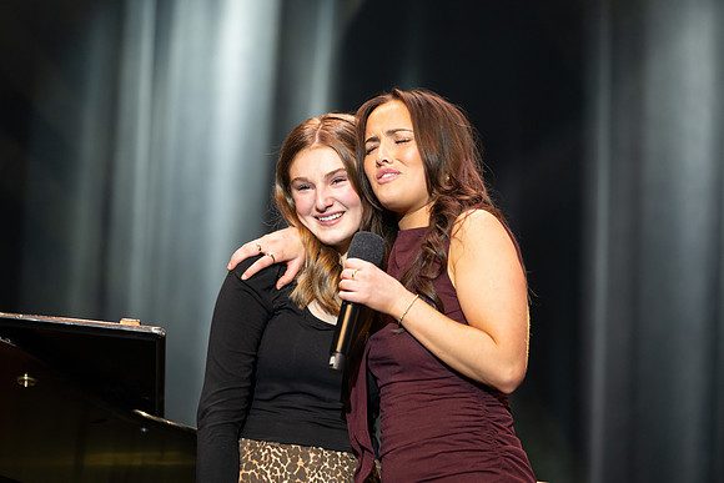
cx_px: 372
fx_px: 3264
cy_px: 241
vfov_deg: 8.5
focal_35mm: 162
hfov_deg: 12.7
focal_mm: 155
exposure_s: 1/200
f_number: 2.8
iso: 1250
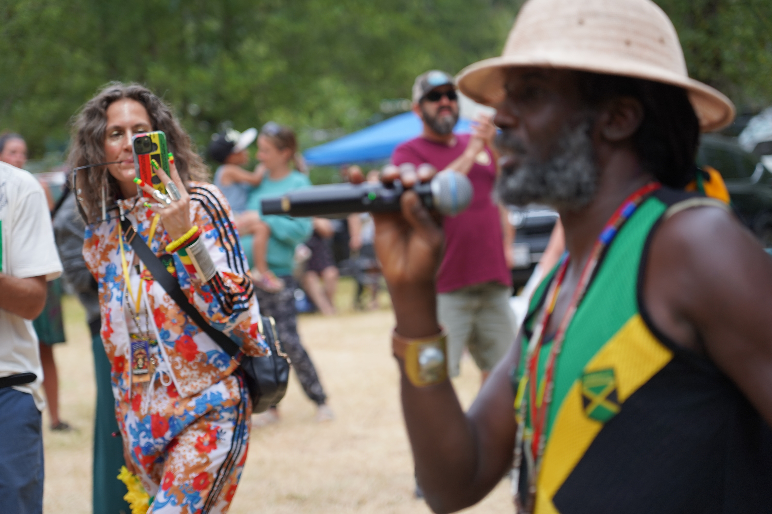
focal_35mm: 105
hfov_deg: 19.5
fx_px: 2251
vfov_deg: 13.0
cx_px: 386
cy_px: 257
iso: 200
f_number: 4
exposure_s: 1/160
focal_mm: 105
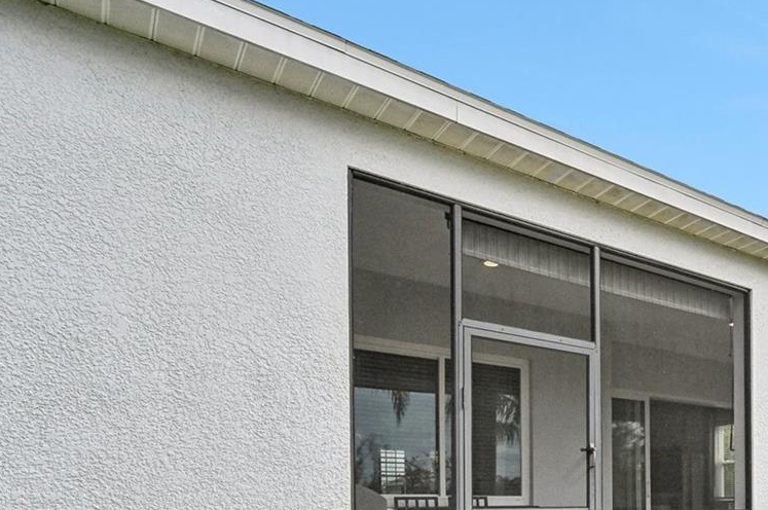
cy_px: 467
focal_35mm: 30
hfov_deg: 53.1
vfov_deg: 40.0
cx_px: 711
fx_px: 639
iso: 400
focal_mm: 14
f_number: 8
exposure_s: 1/1600
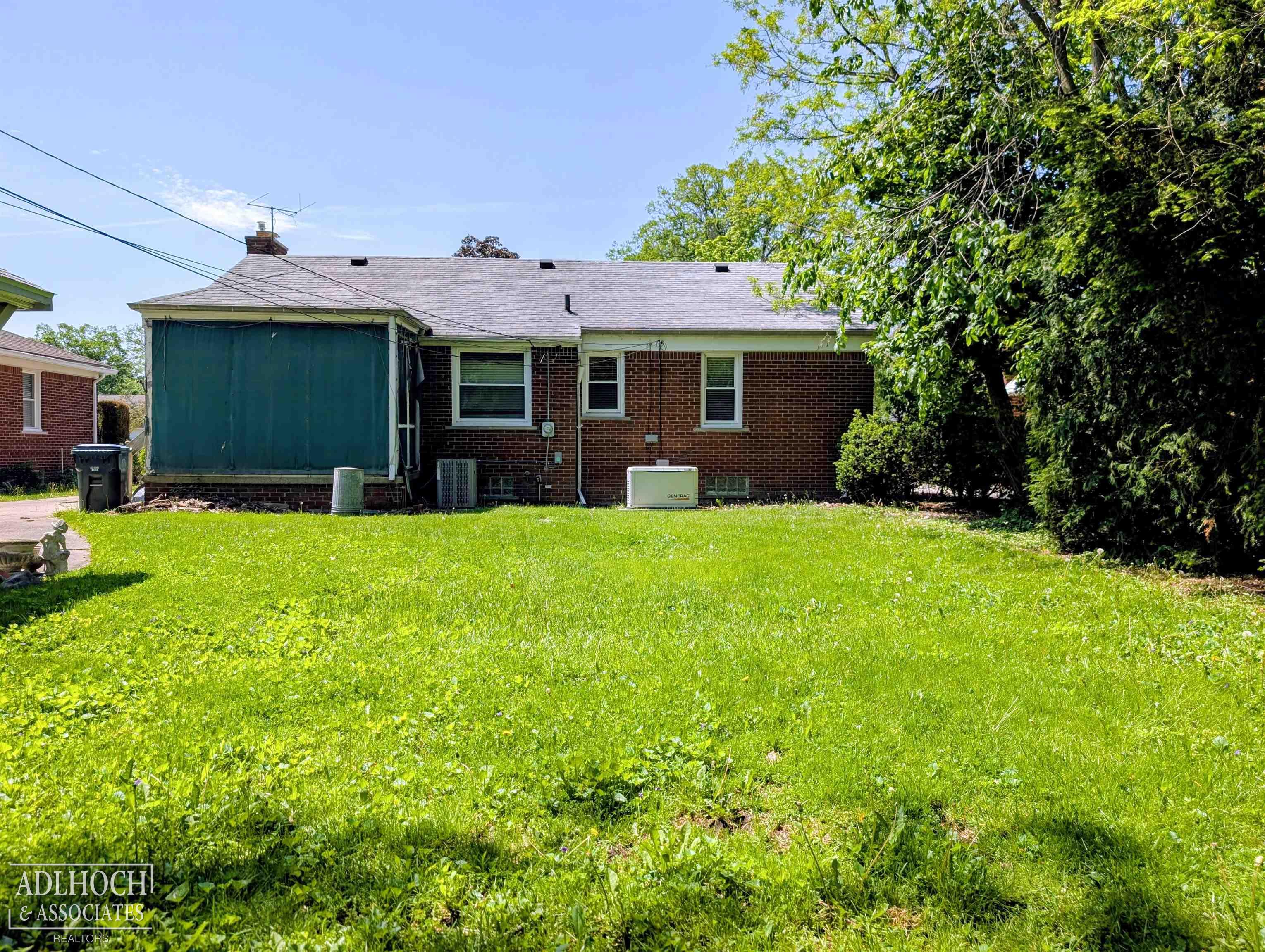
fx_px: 878
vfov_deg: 56.9
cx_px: 632
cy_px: 476
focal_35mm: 24
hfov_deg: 71.5
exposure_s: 1/1037
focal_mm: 6.9
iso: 20
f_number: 1.68
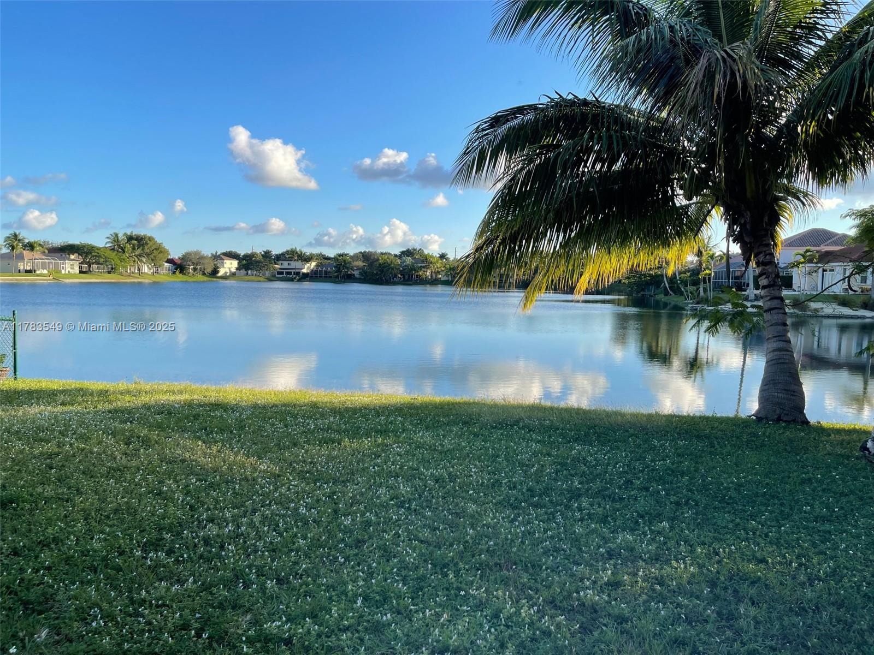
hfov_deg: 67.3
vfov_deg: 53.1
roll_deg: -1.1
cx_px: 437
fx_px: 656
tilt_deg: -5.6
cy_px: 328
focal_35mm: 26
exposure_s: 1/1852
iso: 32
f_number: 1.6
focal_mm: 5.1
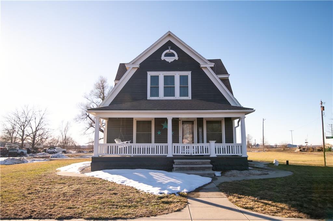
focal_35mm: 28
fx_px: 259
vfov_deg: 46.3
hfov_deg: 65.5
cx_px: 166
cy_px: 110
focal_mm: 28
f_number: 3.5
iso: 100
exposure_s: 1/1600
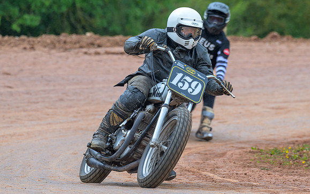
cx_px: 167
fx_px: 3262
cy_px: 104
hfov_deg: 5.4
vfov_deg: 3.4
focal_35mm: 386
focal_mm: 200
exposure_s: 1/400
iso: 140
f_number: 4
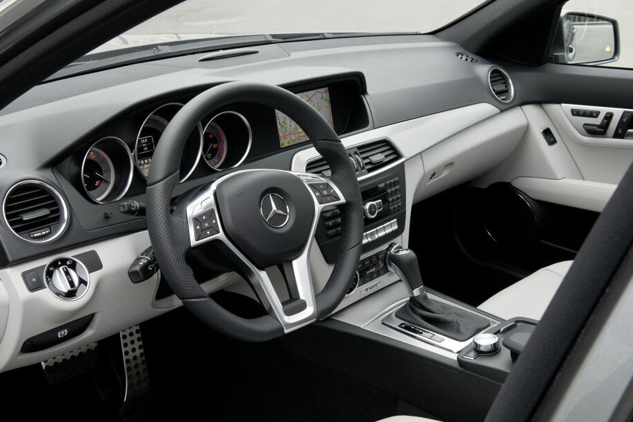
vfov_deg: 28.6
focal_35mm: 47
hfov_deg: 41.9
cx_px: 314
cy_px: 199
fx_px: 826
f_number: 16
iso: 100
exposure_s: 1/1.25
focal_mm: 44
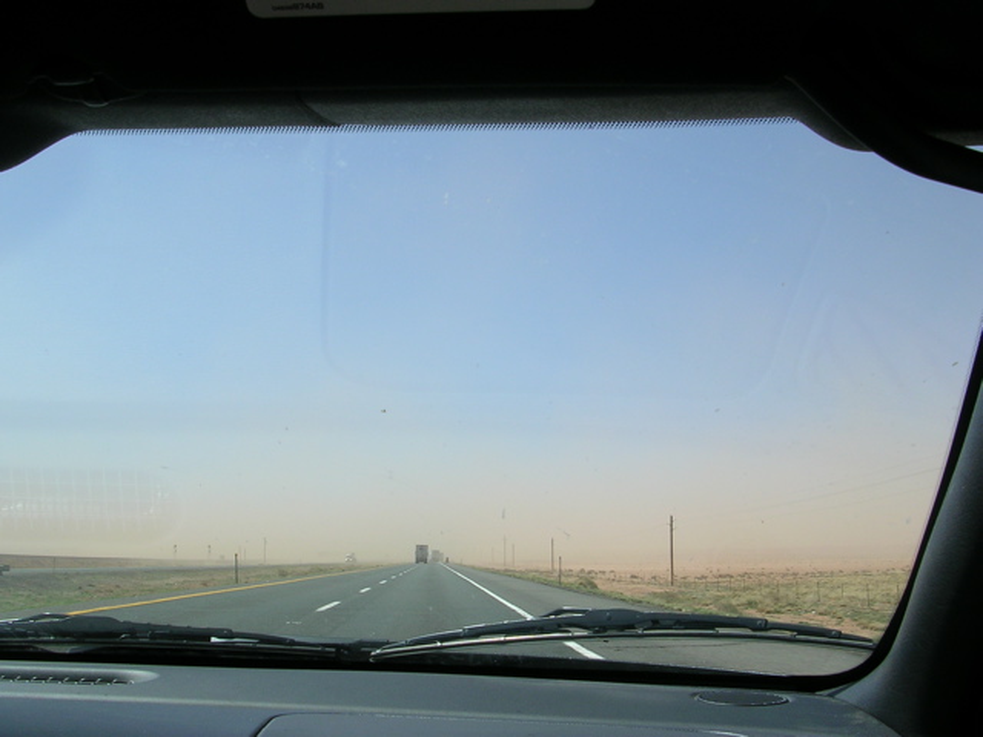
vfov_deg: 37.7
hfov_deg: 49.0
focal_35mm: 38
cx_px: 492
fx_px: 1079
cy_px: 368
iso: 50
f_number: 5.6
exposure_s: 1/263
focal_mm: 5.8
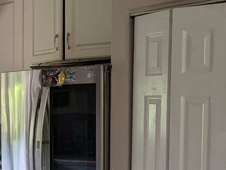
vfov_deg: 16.5
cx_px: -67
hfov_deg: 20.2
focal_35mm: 89
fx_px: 582
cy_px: 142
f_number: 1.68
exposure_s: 1/44.8
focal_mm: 6.9
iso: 30
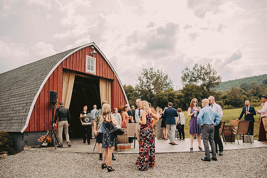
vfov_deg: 43.8
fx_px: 222
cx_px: 134
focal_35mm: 30
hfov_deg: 62.1
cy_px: 89
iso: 500
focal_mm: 28
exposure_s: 1/4000
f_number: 2.8
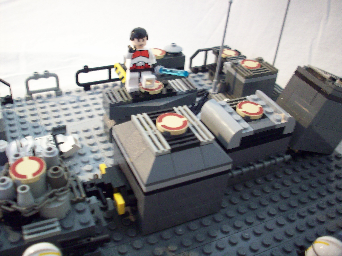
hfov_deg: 50.1
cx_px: 171
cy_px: 128
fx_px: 366
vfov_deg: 38.7
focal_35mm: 37
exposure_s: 1/8
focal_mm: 6.2
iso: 168
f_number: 2.8
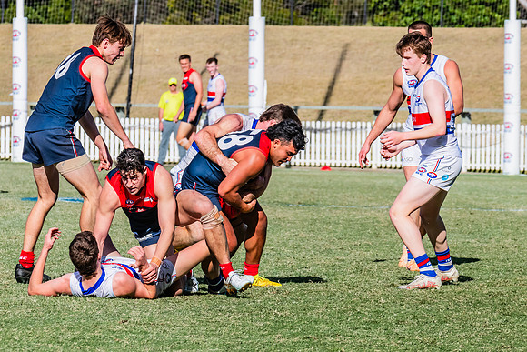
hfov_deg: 5.6
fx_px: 5425
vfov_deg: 3.7
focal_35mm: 371
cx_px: 215
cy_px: 178
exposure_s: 1/1600
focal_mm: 250
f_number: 11
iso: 800
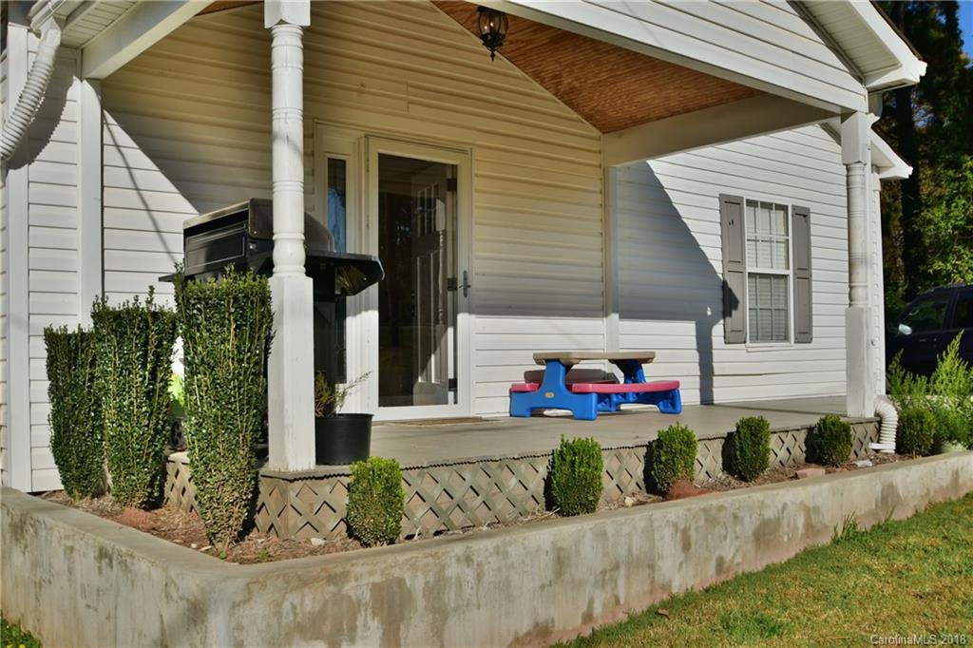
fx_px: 973
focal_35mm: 36
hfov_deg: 53.1
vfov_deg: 36.8
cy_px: 324
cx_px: 486
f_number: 5.6
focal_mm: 24
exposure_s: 1/640
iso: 125
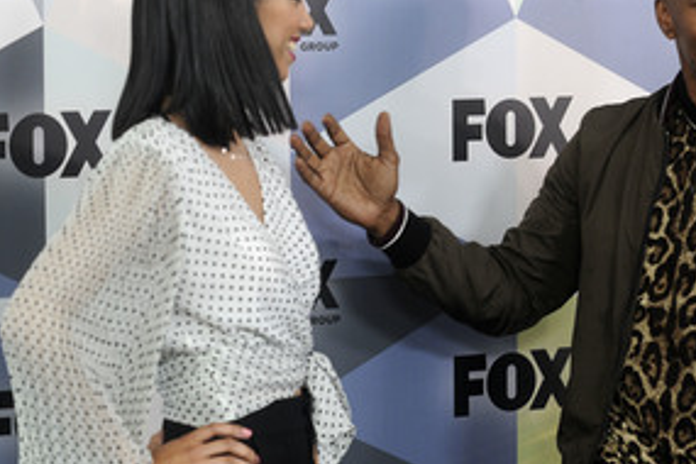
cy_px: 244
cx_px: 447
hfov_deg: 15.1
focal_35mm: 136
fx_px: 2629
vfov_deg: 10.1
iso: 1600
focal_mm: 86
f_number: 4
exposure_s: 1/250
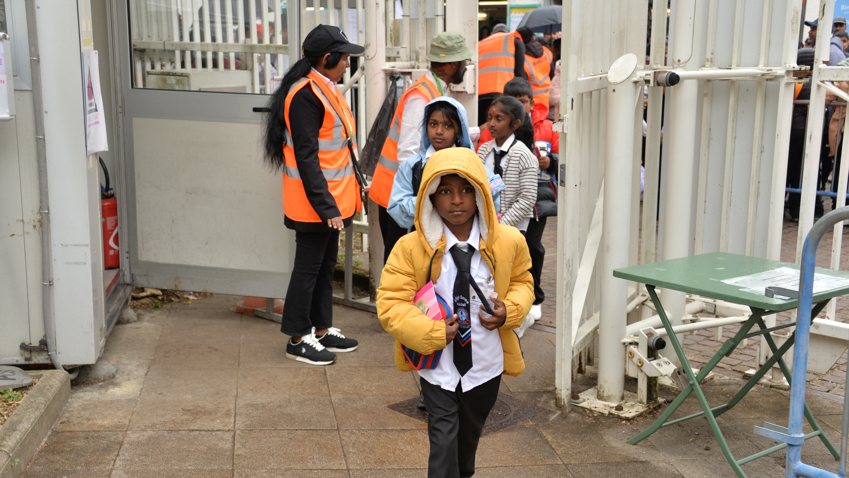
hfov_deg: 43.7
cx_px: 430
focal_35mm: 47
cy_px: 259
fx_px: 1058
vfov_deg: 25.4
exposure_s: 1/160
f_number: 4.2
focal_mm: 44
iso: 125
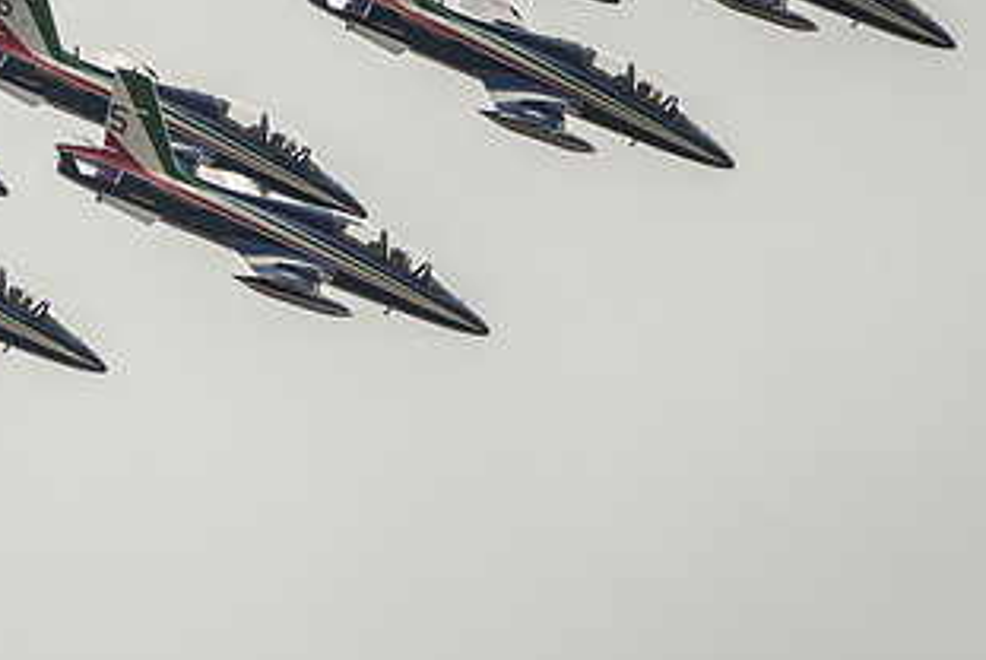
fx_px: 31910
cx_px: 83
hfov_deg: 1.8
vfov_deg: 1.2
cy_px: 142
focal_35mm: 1164
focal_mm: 500
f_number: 6.3
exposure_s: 1/5000
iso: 400
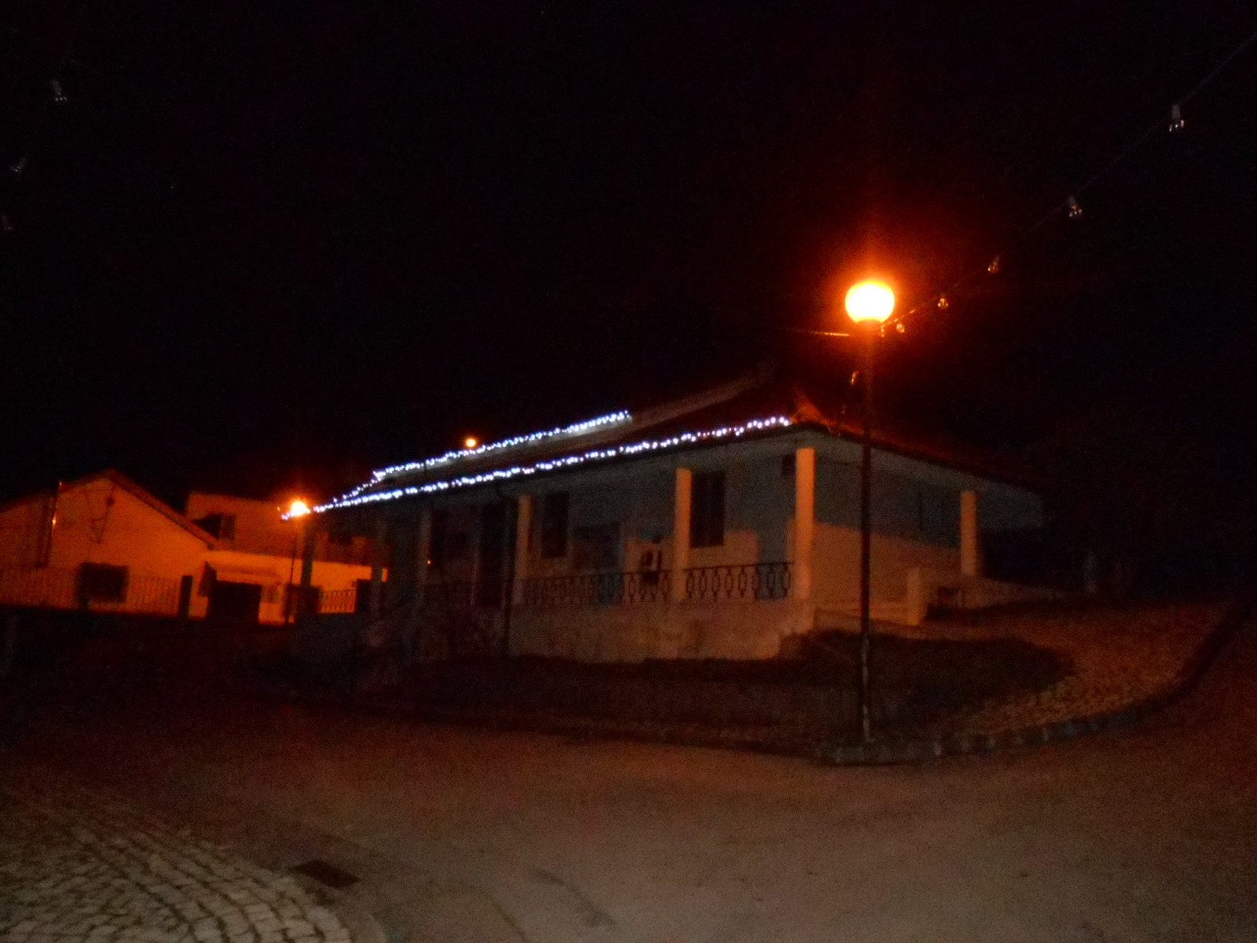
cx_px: 628
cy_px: 472
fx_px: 1089
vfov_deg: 46.8
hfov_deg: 60.0
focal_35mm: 30
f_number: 3.8
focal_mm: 5.3
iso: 1600
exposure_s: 1/25
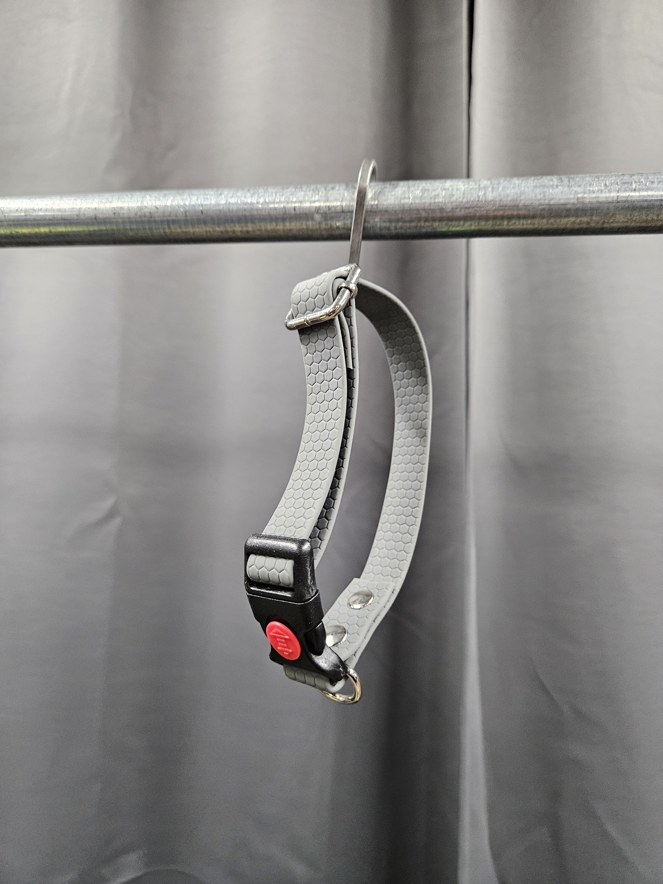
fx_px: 587
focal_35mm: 23
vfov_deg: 73.9
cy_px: 442
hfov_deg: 58.9
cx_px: 332
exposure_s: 1/100
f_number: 1.8
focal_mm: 5.4
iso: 500
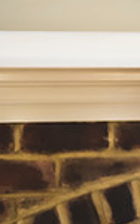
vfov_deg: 9.2
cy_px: 7
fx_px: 1390
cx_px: 399
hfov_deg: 5.5
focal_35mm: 227
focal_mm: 58
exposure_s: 1/125
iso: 640
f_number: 2.8
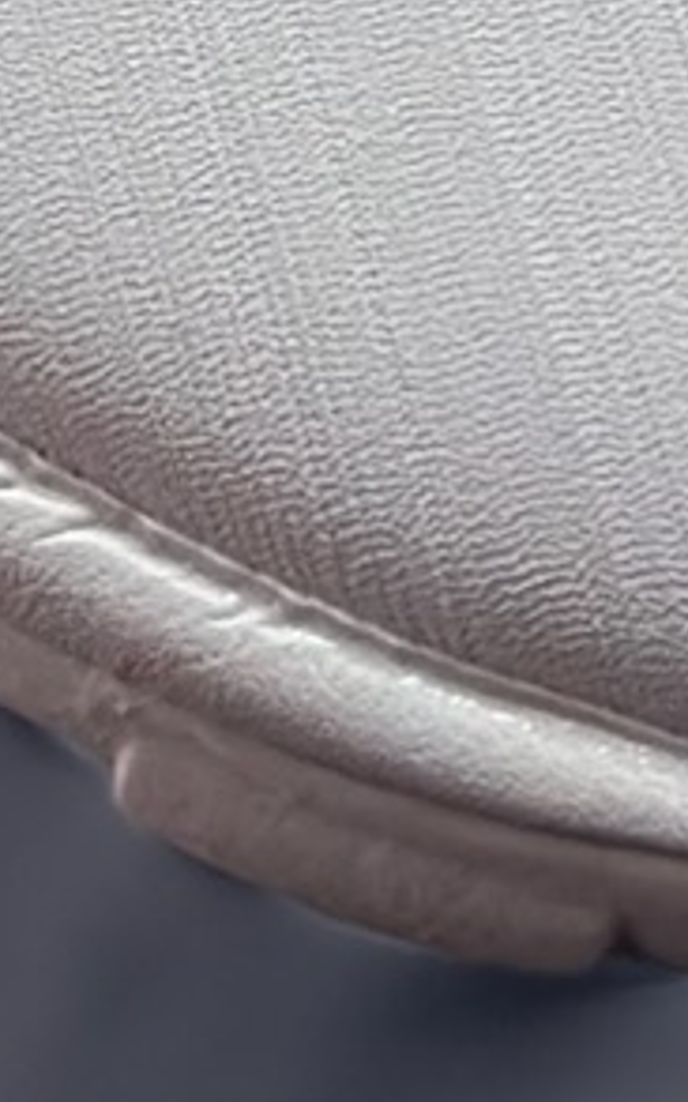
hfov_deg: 3.7
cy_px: -1850
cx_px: 218
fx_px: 10685
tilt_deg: -55.1
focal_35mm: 356
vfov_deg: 5.6
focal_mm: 6.86
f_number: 1.78
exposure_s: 1/1783
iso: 80
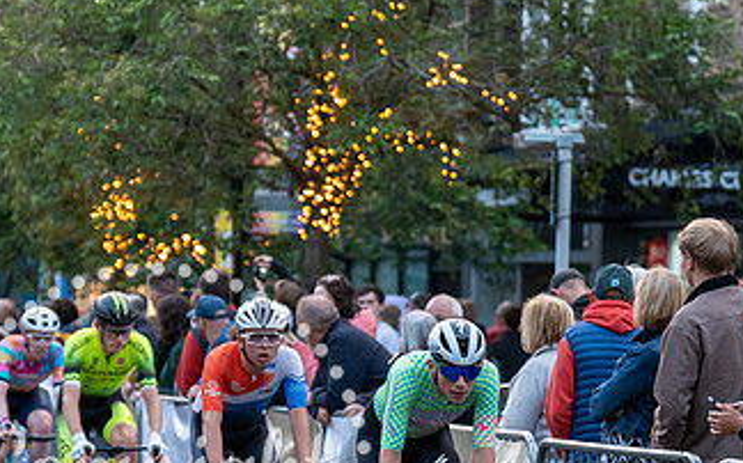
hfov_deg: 11.7
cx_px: 514
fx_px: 3622
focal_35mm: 179
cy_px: 361
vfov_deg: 7.3
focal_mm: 98
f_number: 2.8
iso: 3200
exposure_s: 1/1000
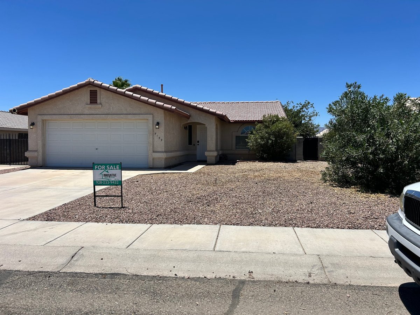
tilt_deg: -1.1
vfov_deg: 53.1
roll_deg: +0.1
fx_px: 315
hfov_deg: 67.3
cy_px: 158
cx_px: 210
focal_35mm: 26
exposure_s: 1/7463
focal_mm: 5.7
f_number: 1.5
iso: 50
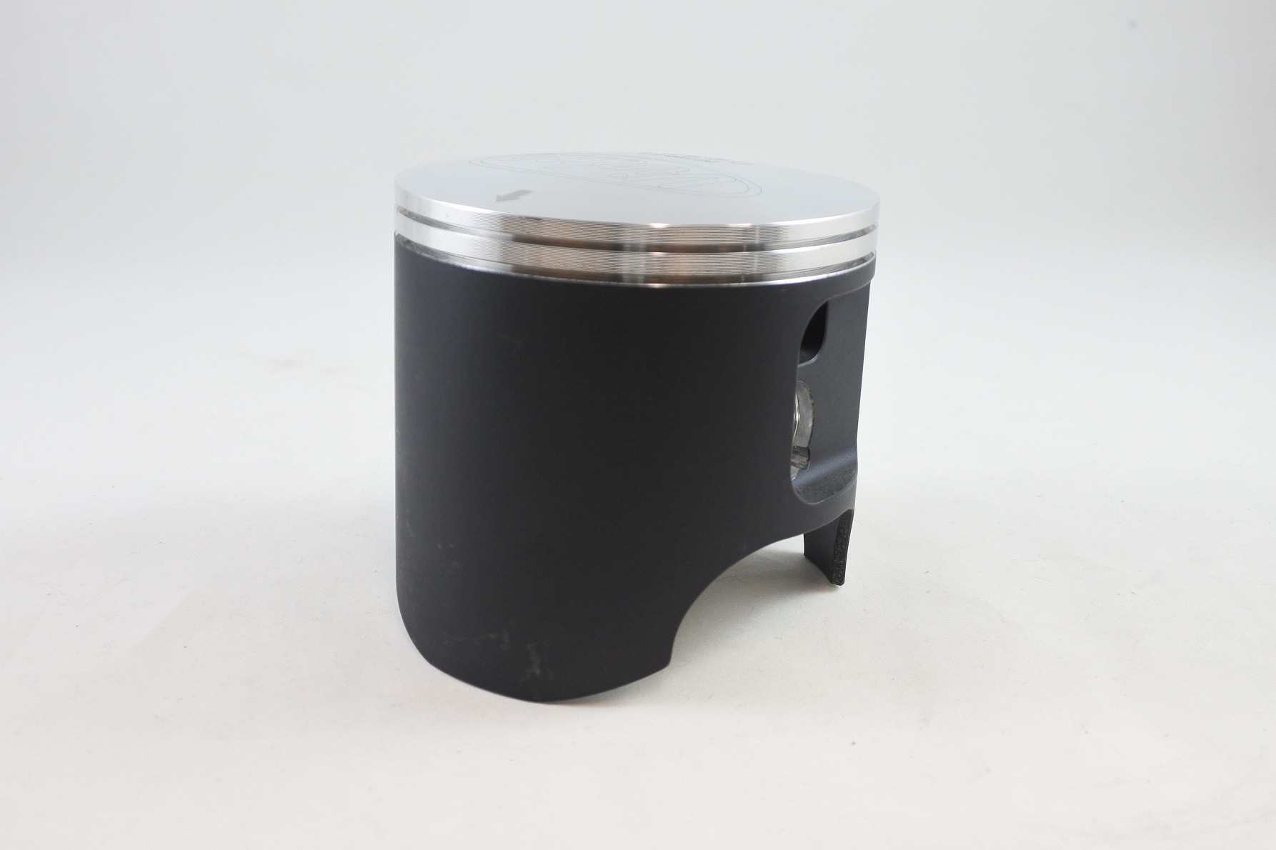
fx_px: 1276
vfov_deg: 36.9
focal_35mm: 36
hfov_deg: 53.1
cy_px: 425
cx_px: 638
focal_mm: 13.7
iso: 500
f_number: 4
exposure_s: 1/125
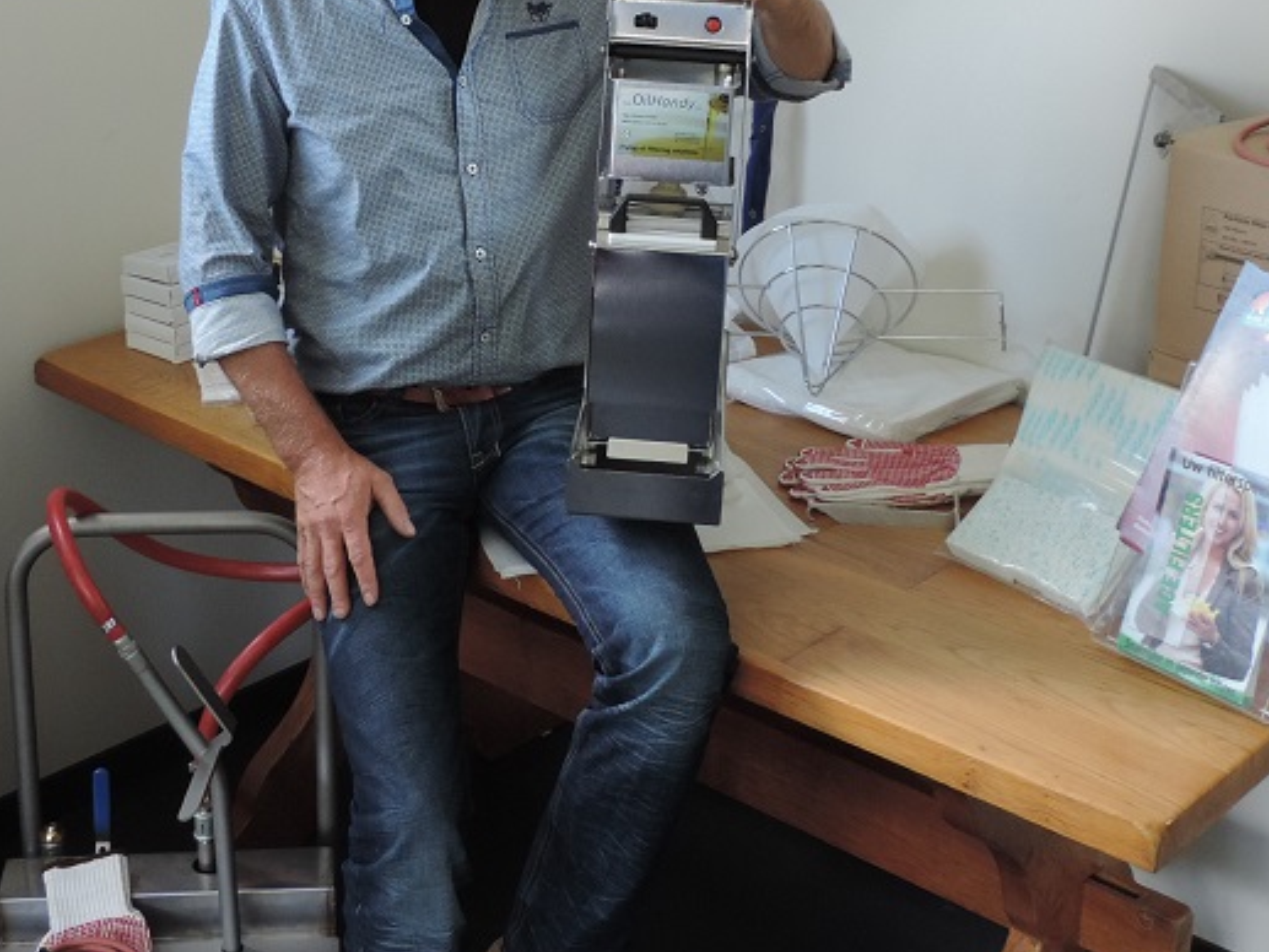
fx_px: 2127
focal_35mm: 58
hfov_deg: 33.2
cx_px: 549
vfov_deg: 24.9
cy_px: 216
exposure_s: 1/50
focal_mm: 5.8
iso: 250
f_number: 3.2
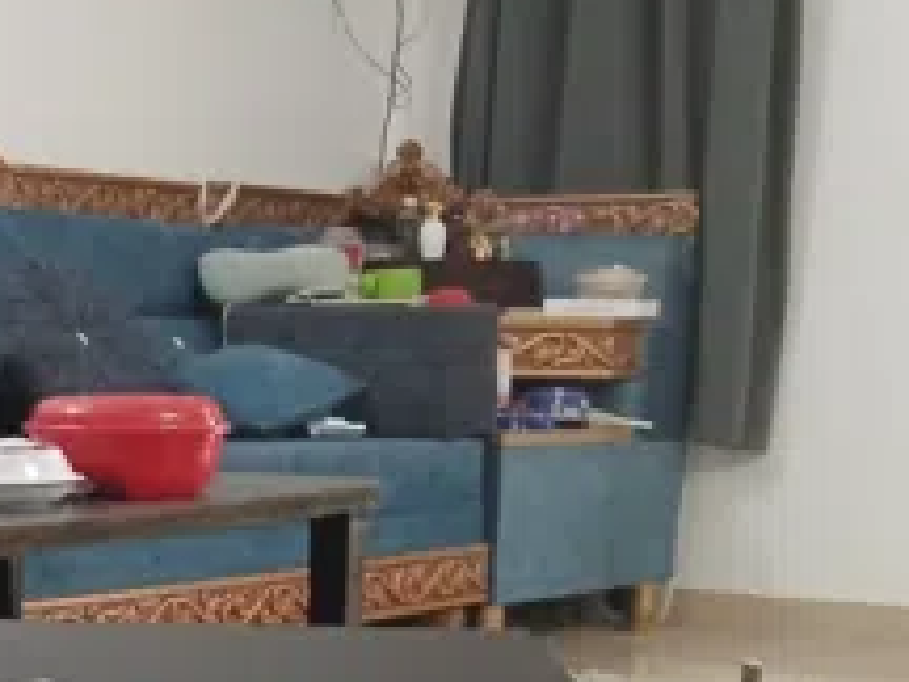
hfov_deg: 25.0
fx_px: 2022
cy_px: 909
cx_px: 194
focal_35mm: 77
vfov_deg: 17.8
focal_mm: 3.98
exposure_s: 1/20
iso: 500
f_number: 1.8
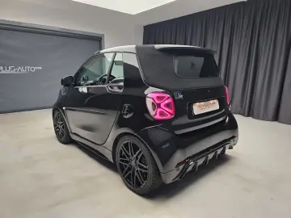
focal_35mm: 23
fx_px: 193
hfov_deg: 73.9
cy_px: 109
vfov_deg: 58.9
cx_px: 146
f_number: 1.7
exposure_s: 1/50.6
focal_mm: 6.3
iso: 40
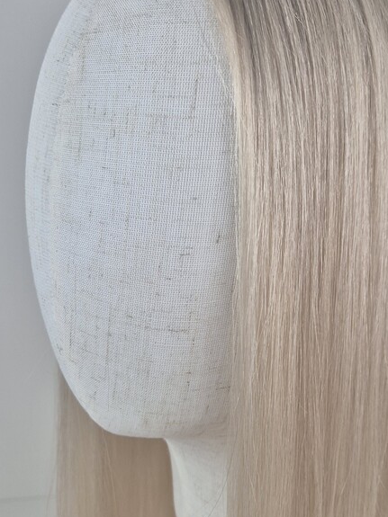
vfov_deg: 39.1
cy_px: 350
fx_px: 718
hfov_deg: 30.2
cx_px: 225
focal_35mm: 48
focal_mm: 5.4
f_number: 1.8
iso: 25
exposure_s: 1/100
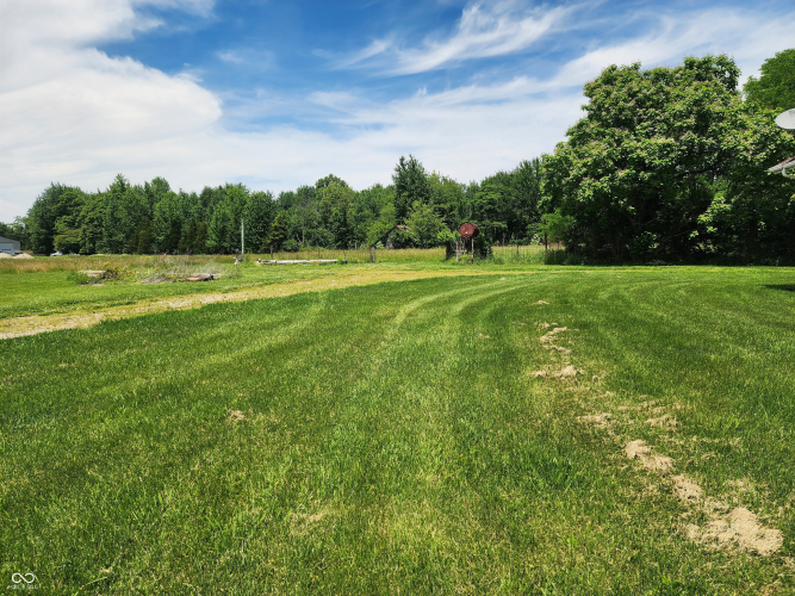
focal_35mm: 23
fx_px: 528
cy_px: 298
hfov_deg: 73.9
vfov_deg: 58.9
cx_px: 398
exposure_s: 1/1384
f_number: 1.8
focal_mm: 6.4
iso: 12
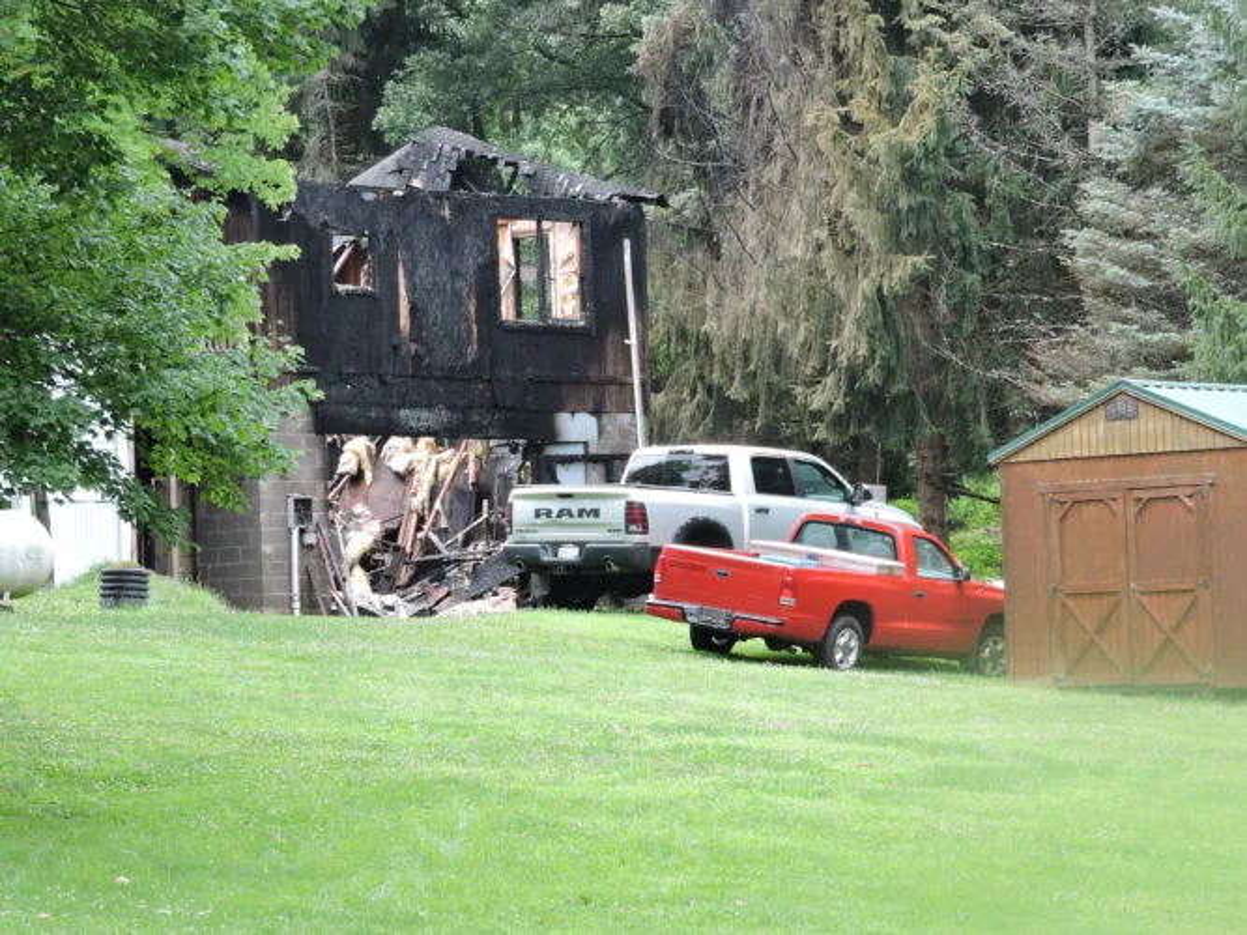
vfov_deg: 9.6
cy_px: 468
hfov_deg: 12.7
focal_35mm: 155
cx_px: 624
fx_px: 5583
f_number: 4.4
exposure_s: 1/125
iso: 200
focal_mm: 27.6
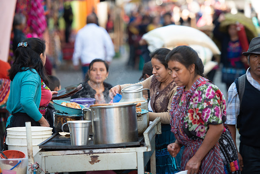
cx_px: 130
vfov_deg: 8.1
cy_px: 87
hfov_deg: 12.1
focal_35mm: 170
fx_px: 1228
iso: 160
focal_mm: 170
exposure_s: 1/125
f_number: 2.8
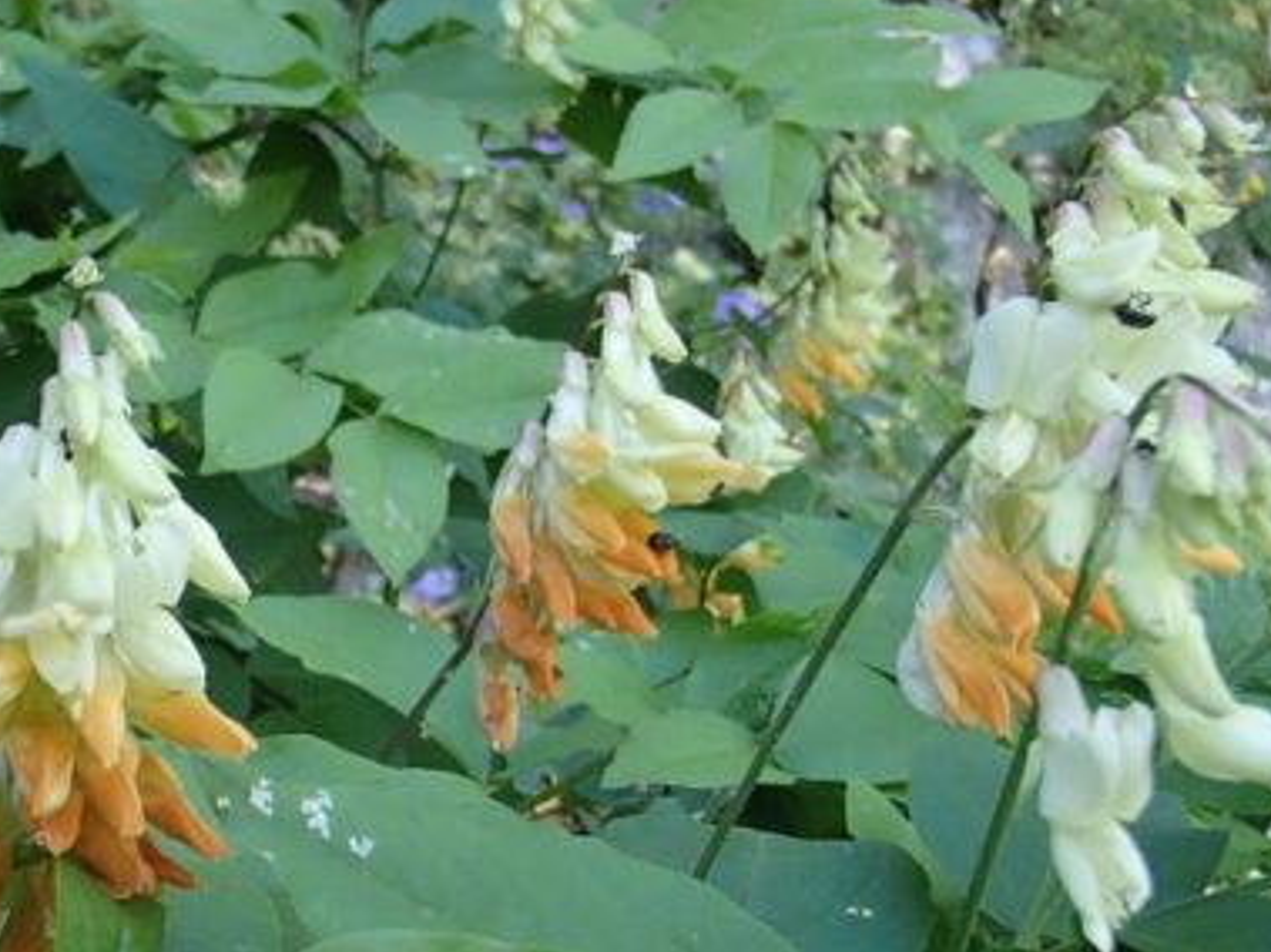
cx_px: 54
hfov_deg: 25.0
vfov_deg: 19.5
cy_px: 687
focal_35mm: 75
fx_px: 2753
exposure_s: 1/160
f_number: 4.7
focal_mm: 6.64
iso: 250
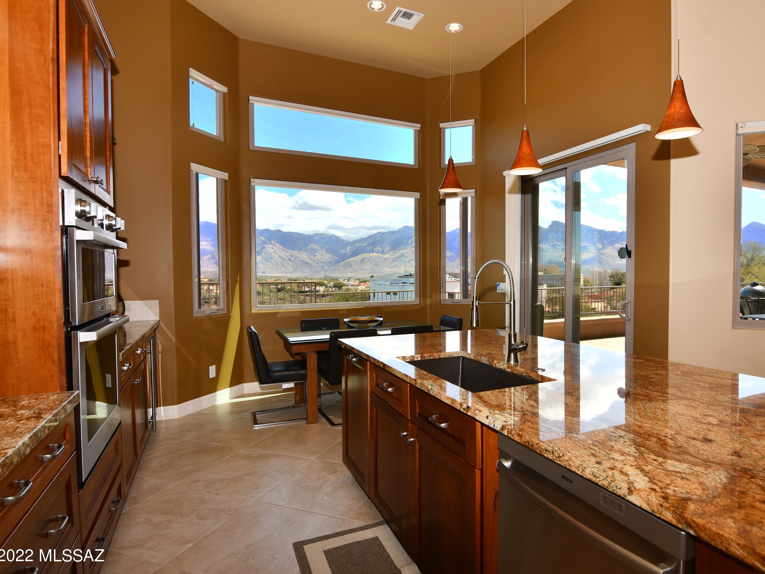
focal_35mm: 18
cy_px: 284
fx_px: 398
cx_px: 430
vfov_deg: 71.6
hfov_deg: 87.3
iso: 100
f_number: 7.1
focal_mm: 11
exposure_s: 1/200
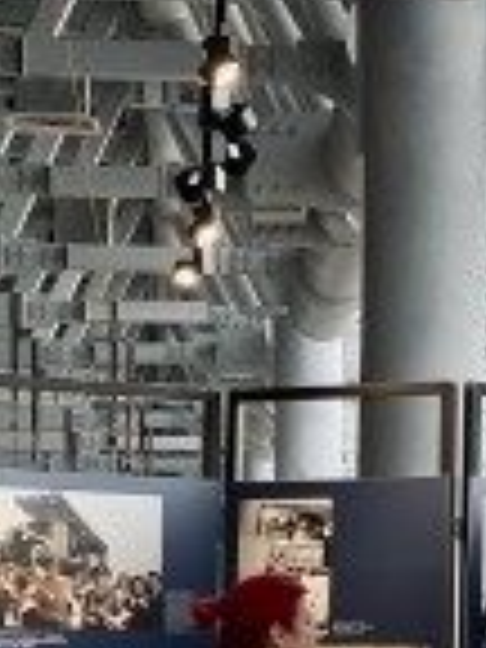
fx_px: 3594
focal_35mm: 192
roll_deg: +0.5
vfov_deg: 10.2
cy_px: 639
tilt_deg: +1.8
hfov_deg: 7.7
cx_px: 603
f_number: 2.8
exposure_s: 1/50
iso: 125
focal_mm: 9
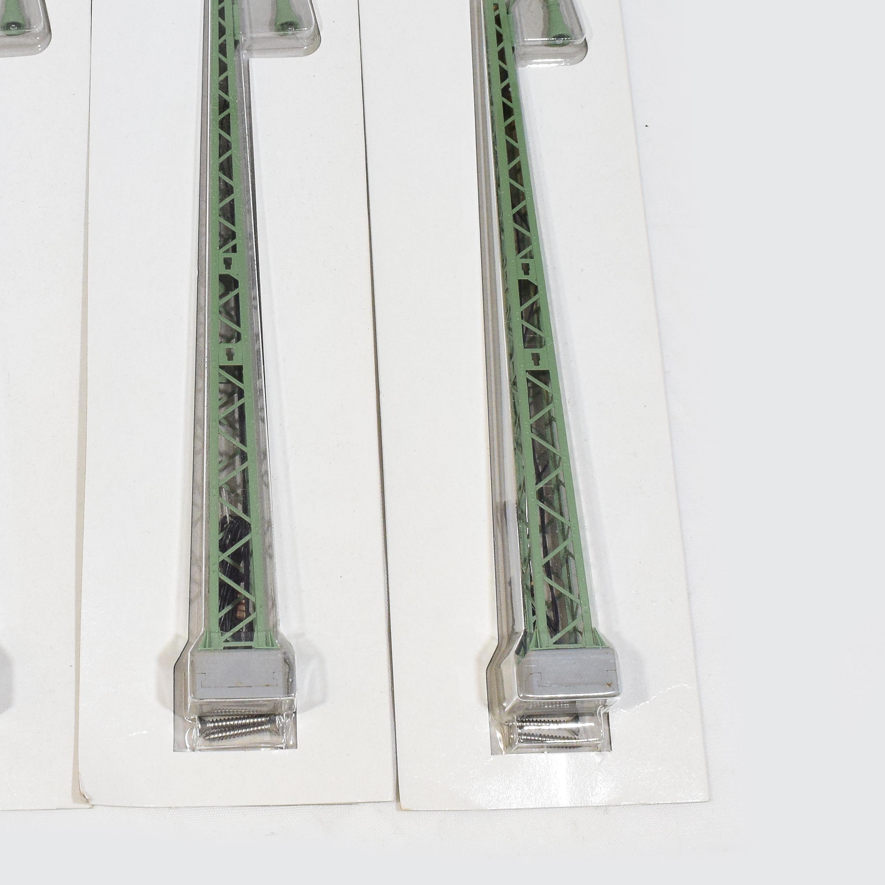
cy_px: 323
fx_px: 1705
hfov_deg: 28.8
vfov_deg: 29.0
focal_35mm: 59
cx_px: 274
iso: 800
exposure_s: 1/30
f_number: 11
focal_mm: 21
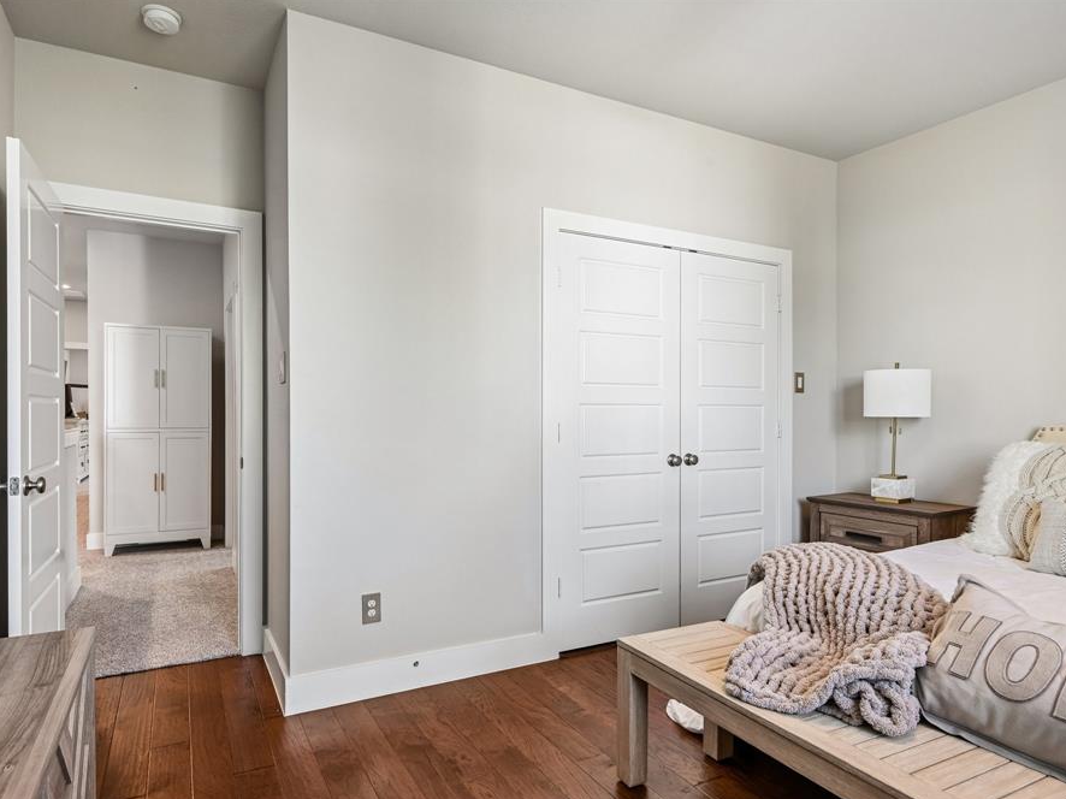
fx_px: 616
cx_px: 494
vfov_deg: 65.9
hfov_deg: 81.6
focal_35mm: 20
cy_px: 406
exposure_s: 1/25
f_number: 8
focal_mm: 18
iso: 400
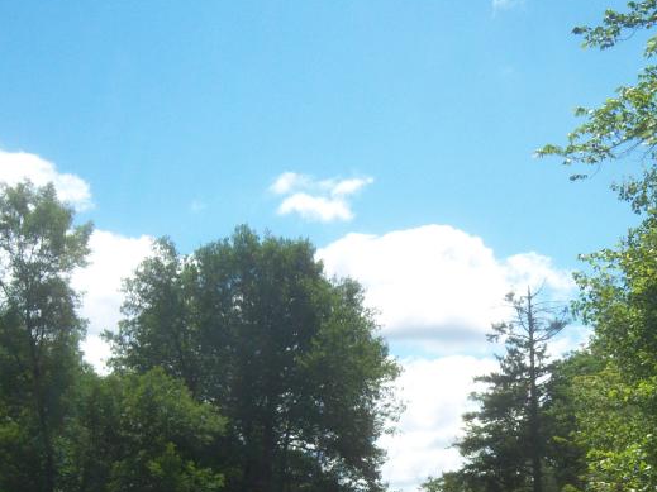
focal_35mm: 71
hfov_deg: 26.8
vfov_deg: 20.2
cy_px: 477
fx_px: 1347
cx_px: 546
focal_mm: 7.5
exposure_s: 1/500
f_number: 4.8
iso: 80
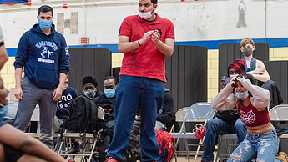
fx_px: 1077
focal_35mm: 141
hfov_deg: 15.1
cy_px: 94
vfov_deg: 8.6
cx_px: 241
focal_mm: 80
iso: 4000
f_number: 3.5
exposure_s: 1/320
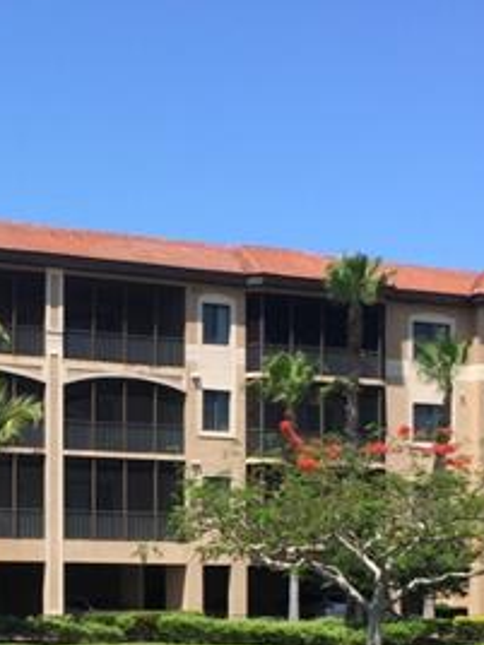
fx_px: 1547
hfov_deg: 17.4
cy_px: 614
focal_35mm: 83
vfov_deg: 22.8
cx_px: 12
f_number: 2.2
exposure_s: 1/1464
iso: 32
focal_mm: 4.15
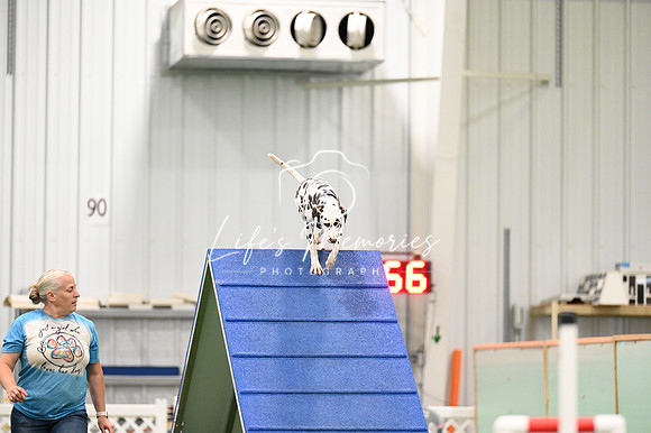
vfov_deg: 6.9
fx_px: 3614
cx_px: 326
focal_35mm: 200
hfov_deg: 10.3
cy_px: 216
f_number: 3.2
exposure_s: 1/1250
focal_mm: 200
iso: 10000
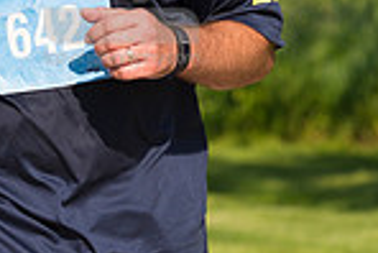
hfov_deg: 3.6
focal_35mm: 569
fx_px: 5980
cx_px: 123
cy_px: -24
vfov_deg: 2.4
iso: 400
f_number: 5.6
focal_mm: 145
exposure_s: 1/2000
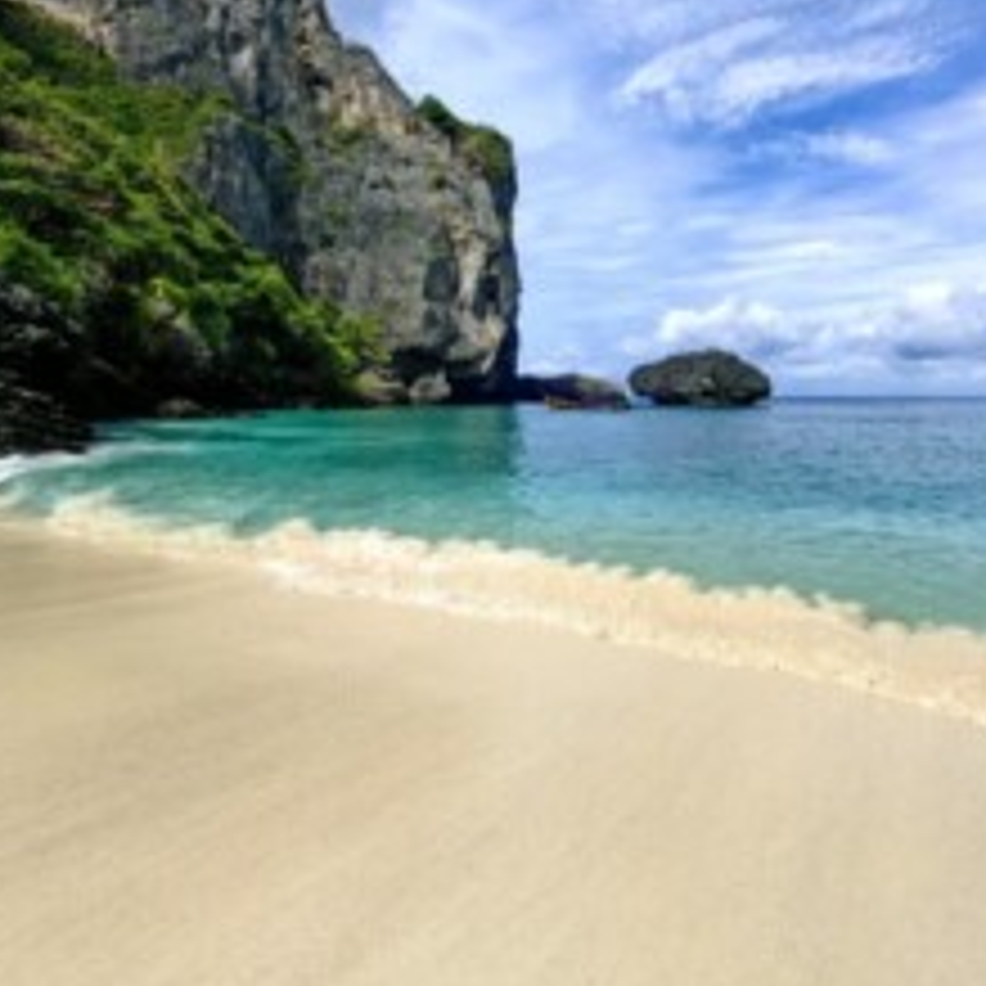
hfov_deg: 71.5
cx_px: 581
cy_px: 374
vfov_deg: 71.0
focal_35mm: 21
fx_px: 677
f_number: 2.2
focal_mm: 1.76
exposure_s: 1/1942
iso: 50
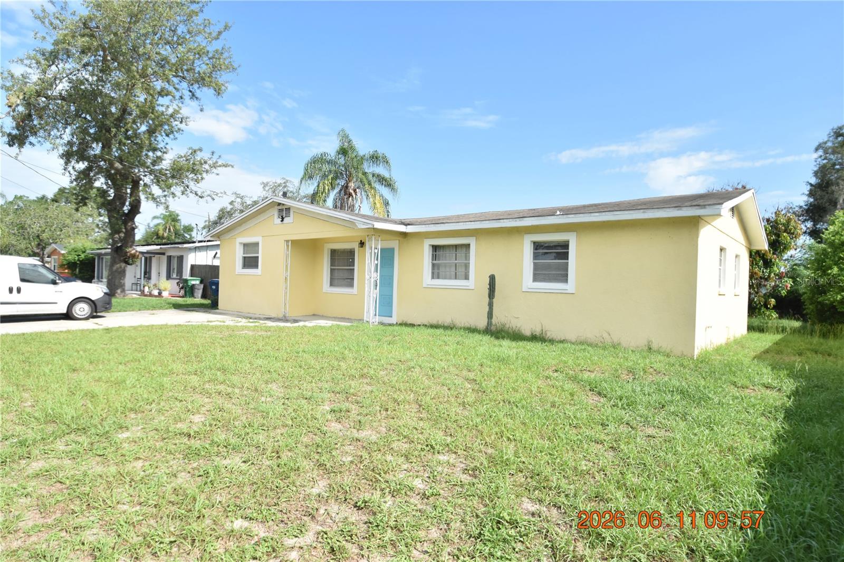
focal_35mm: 20
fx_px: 457
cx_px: 422
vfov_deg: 63.2
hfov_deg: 85.4
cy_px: 281
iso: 800
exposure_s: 1/4000
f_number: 3.8
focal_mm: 13
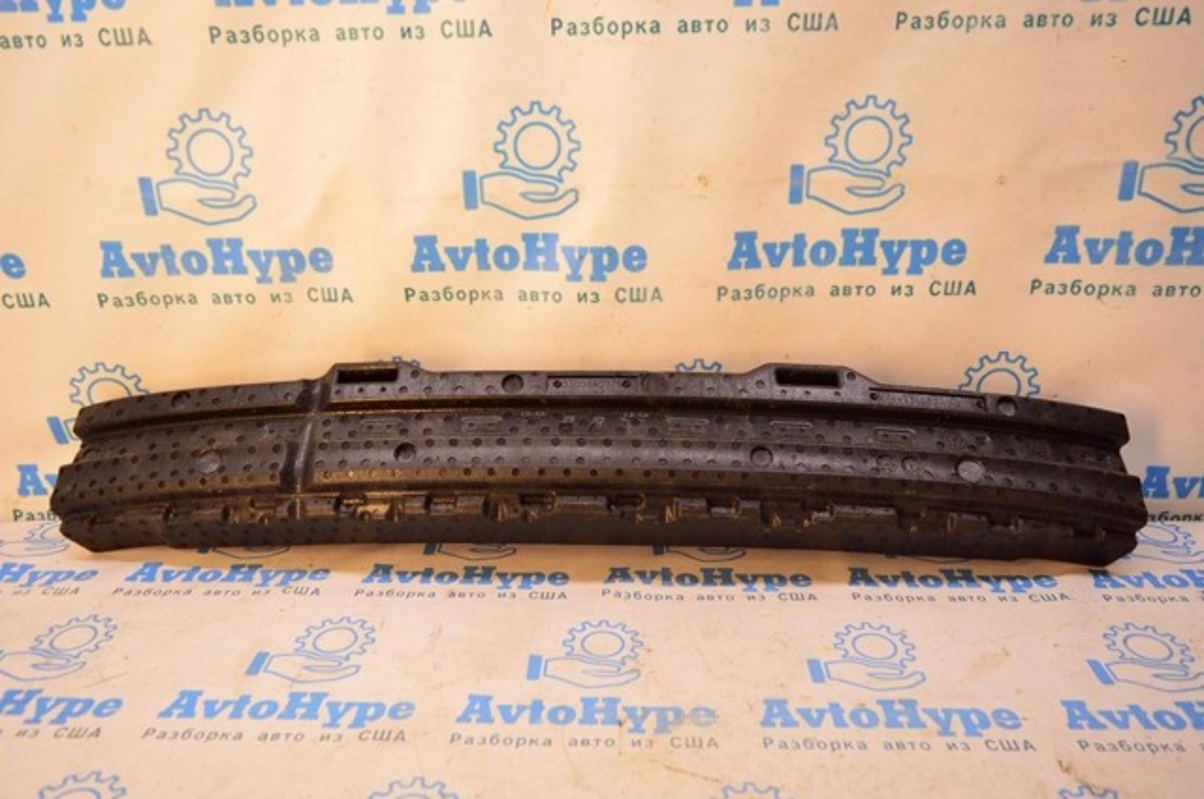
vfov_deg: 47.8
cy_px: 400
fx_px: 902
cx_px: 602
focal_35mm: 27
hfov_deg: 67.4
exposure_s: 1/400
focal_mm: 18
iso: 1600
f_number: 4
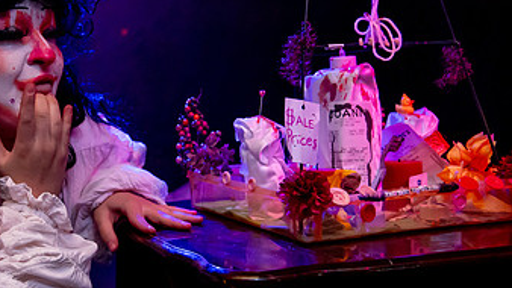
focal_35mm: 78
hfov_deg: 26.6
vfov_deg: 15.5
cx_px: 98
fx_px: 1059
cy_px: 103
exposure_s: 1/100
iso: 5000
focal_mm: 38
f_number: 4
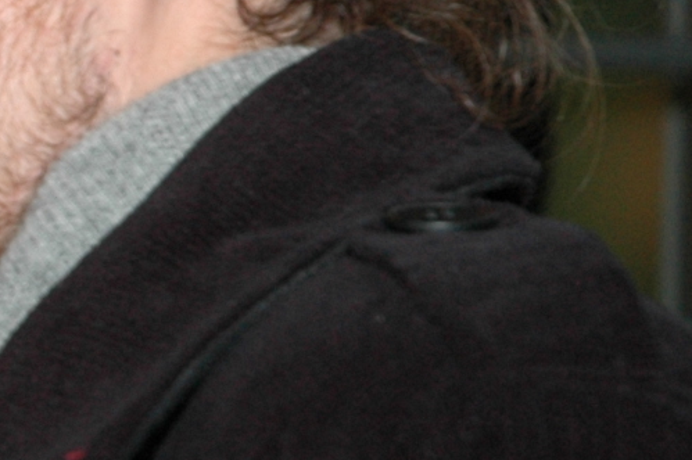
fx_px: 7242
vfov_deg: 3.6
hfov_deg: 5.4
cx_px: -394
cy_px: 274
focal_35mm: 377
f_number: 5
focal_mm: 56
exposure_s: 1/60
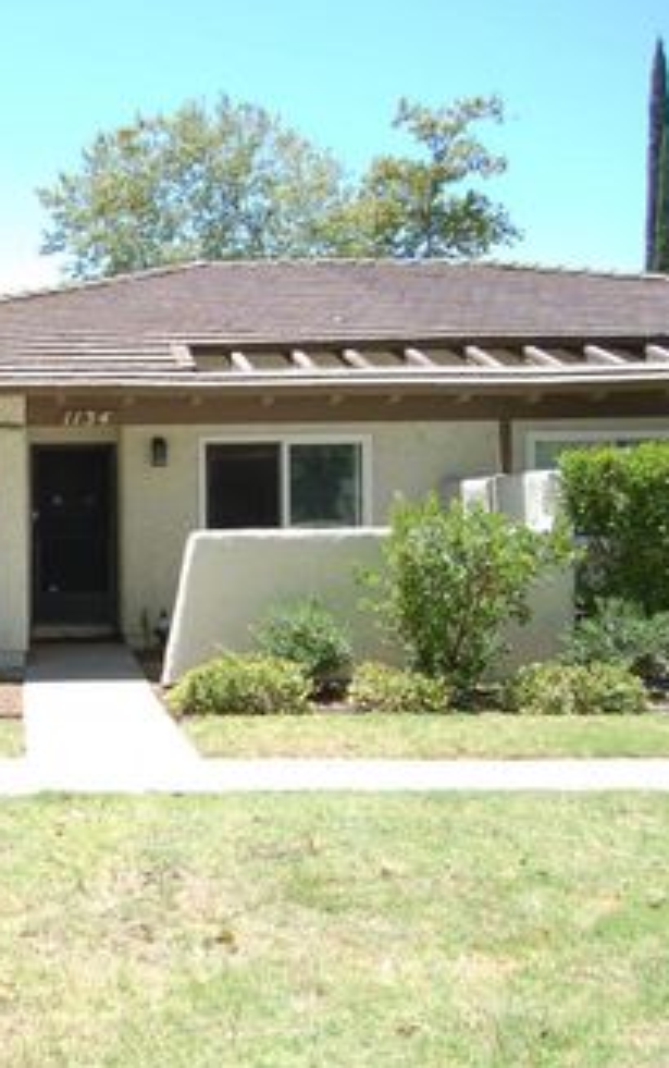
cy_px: 534
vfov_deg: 47.2
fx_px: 1223
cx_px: -111
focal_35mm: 42
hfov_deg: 27.4
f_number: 9
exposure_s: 1/320
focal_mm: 18
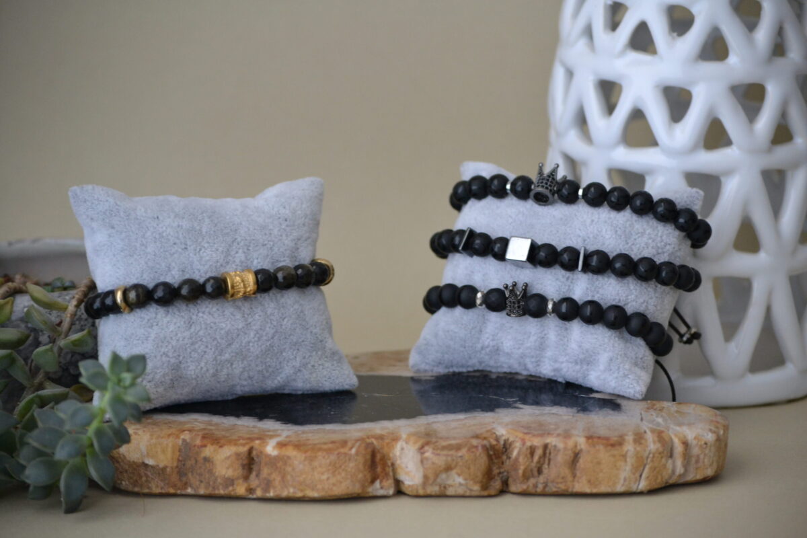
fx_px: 2690
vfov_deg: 11.4
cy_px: 269
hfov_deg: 17.1
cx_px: 404
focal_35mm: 120
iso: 1000
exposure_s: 1/125
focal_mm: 80
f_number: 4.2
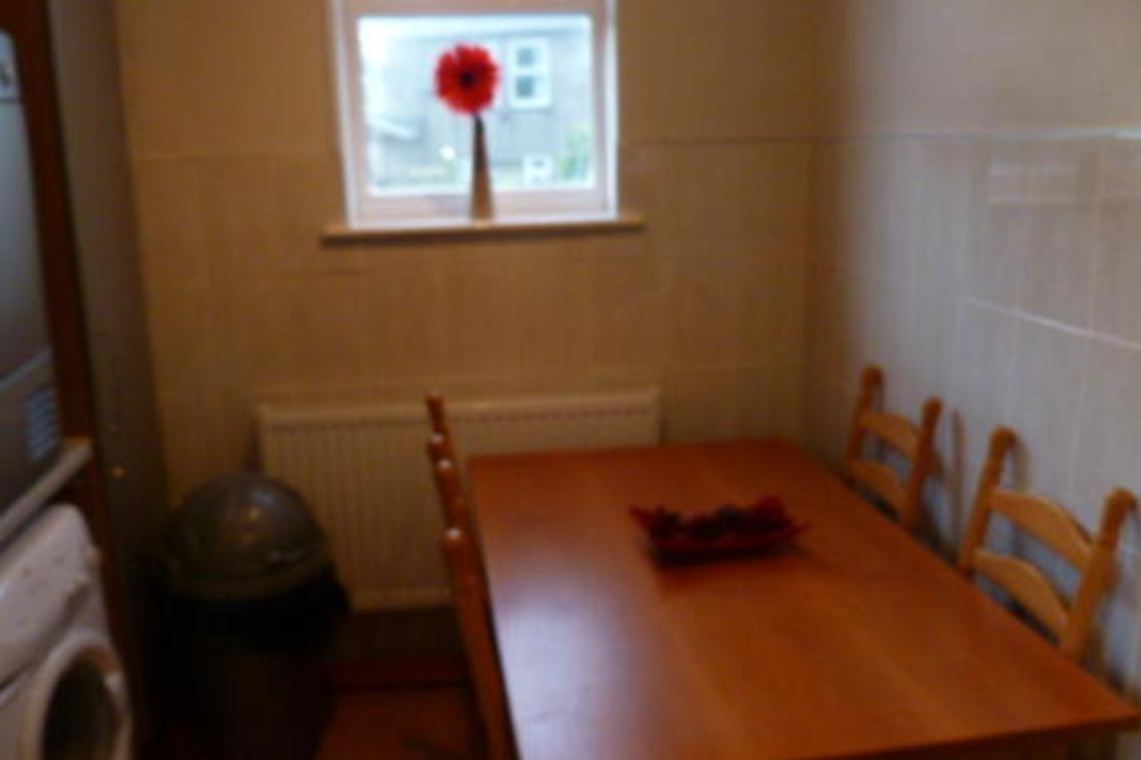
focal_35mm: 30
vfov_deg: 43.5
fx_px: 951
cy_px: 412
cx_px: 555
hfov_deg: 61.9
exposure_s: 1/30
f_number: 3.3
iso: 320
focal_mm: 5
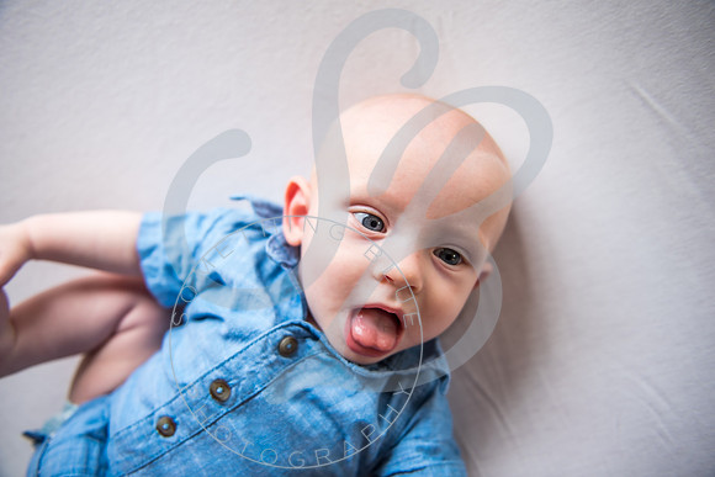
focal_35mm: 29
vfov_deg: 45.0
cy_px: 238
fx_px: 576
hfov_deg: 63.6
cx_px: 358
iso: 100
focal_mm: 29
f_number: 2.8
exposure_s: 1/125
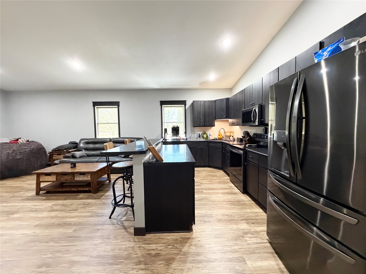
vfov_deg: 85.7
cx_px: 183
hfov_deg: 102.1
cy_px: 137
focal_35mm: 14
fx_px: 148
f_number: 2.2
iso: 640
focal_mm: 2.22
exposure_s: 1/60
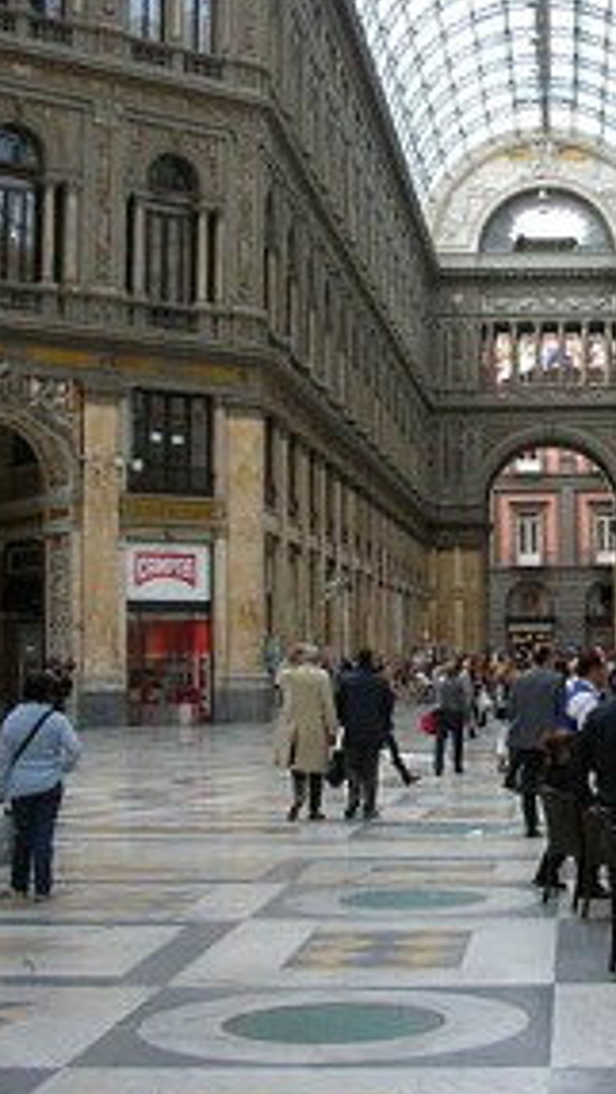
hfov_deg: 18.5
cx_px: 578
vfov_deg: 32.8
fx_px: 1857
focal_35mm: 64
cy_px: 513
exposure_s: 1/109
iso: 50
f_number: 3
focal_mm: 5.8
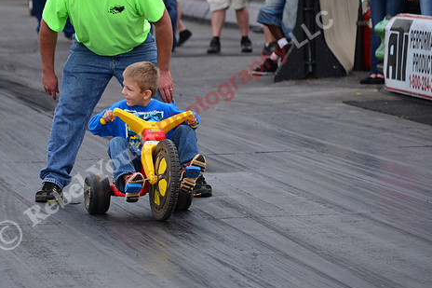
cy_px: 130
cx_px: 173
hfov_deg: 6.3
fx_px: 3930
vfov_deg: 4.2
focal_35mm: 328
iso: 1000
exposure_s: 1/2000
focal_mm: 175
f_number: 5.6
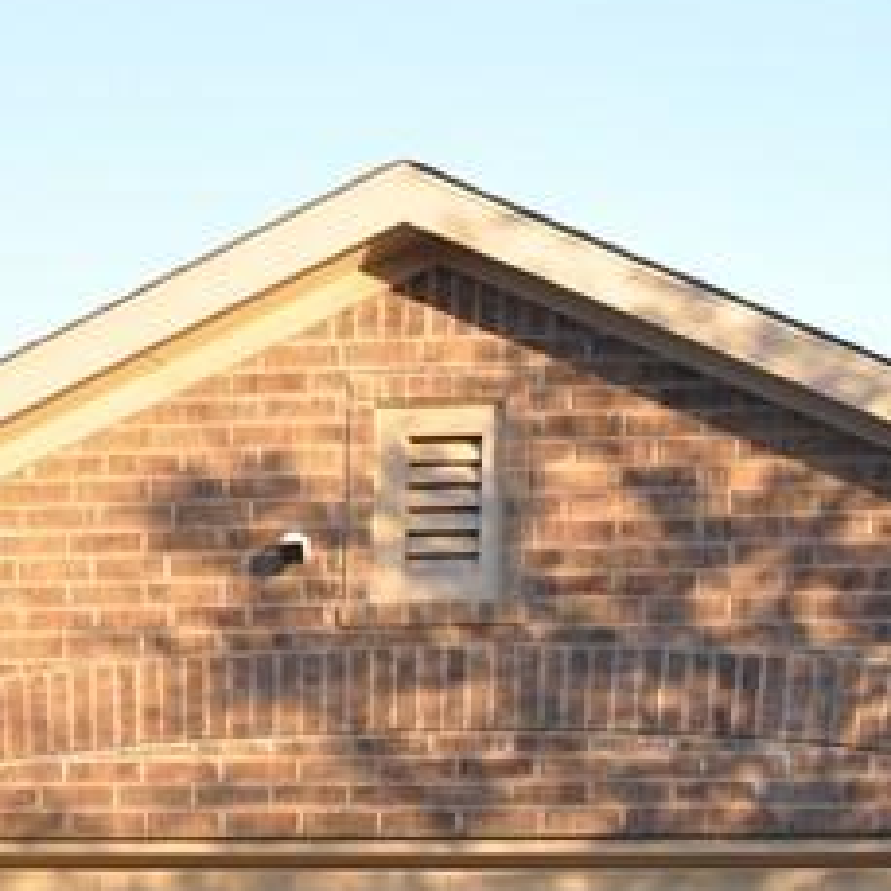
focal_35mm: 127
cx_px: 1354
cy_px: 1222
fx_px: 3699
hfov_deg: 13.0
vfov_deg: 13.2
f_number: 6.3
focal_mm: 21
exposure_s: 1/160
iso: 200
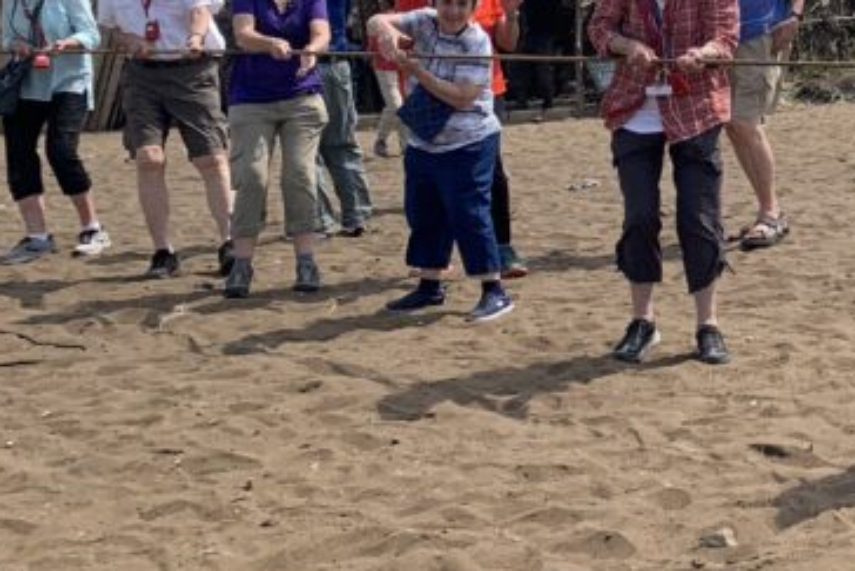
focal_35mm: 76
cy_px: 33
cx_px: 1189
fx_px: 1806
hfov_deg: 22.9
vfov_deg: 17.6
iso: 25
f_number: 1.8
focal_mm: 4.25
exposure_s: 1/3650
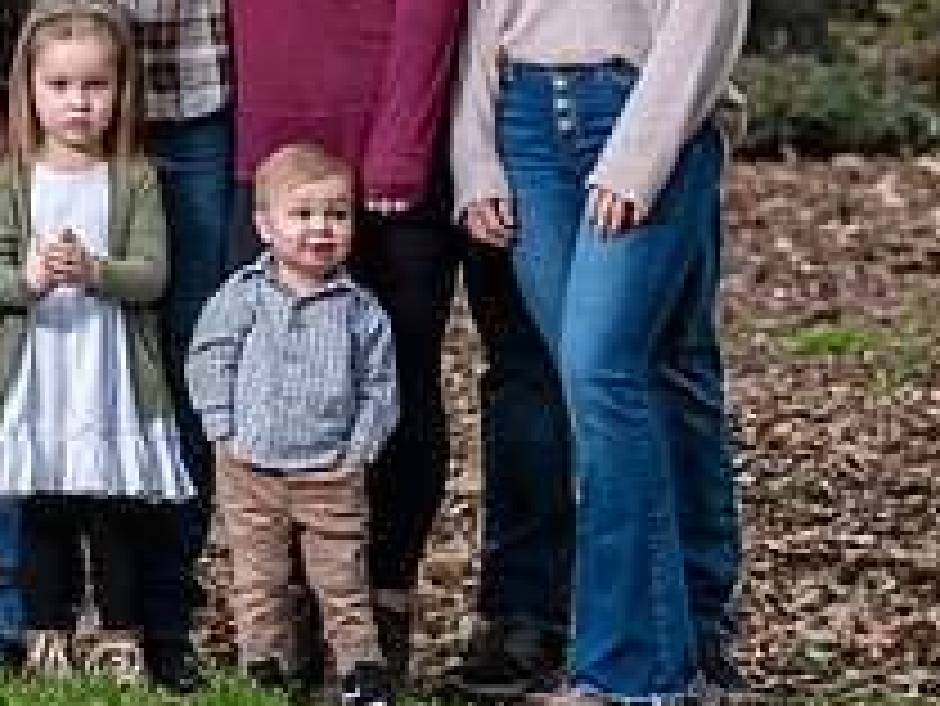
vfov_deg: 4.8
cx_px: -99
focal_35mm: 310
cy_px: -20
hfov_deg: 6.4
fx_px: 8423
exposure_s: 1/125
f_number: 4
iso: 200
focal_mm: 116
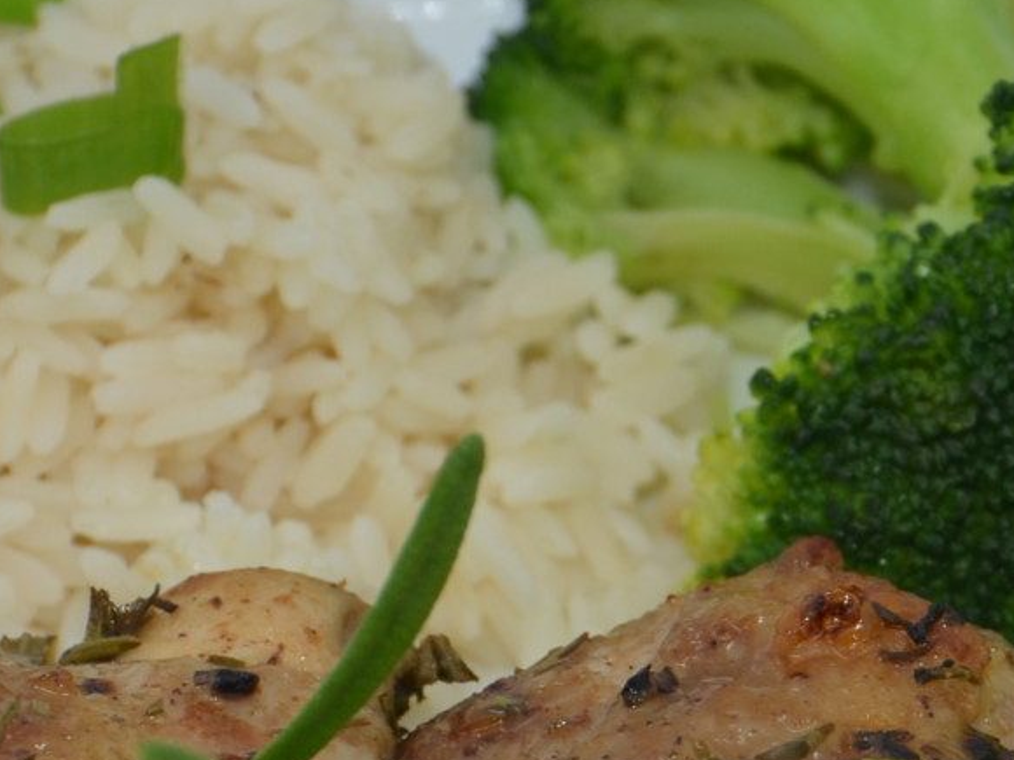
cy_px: 631
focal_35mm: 305
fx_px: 8934
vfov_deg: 4.9
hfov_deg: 6.5
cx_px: 628
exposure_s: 1/200
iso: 200
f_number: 4.8
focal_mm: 48
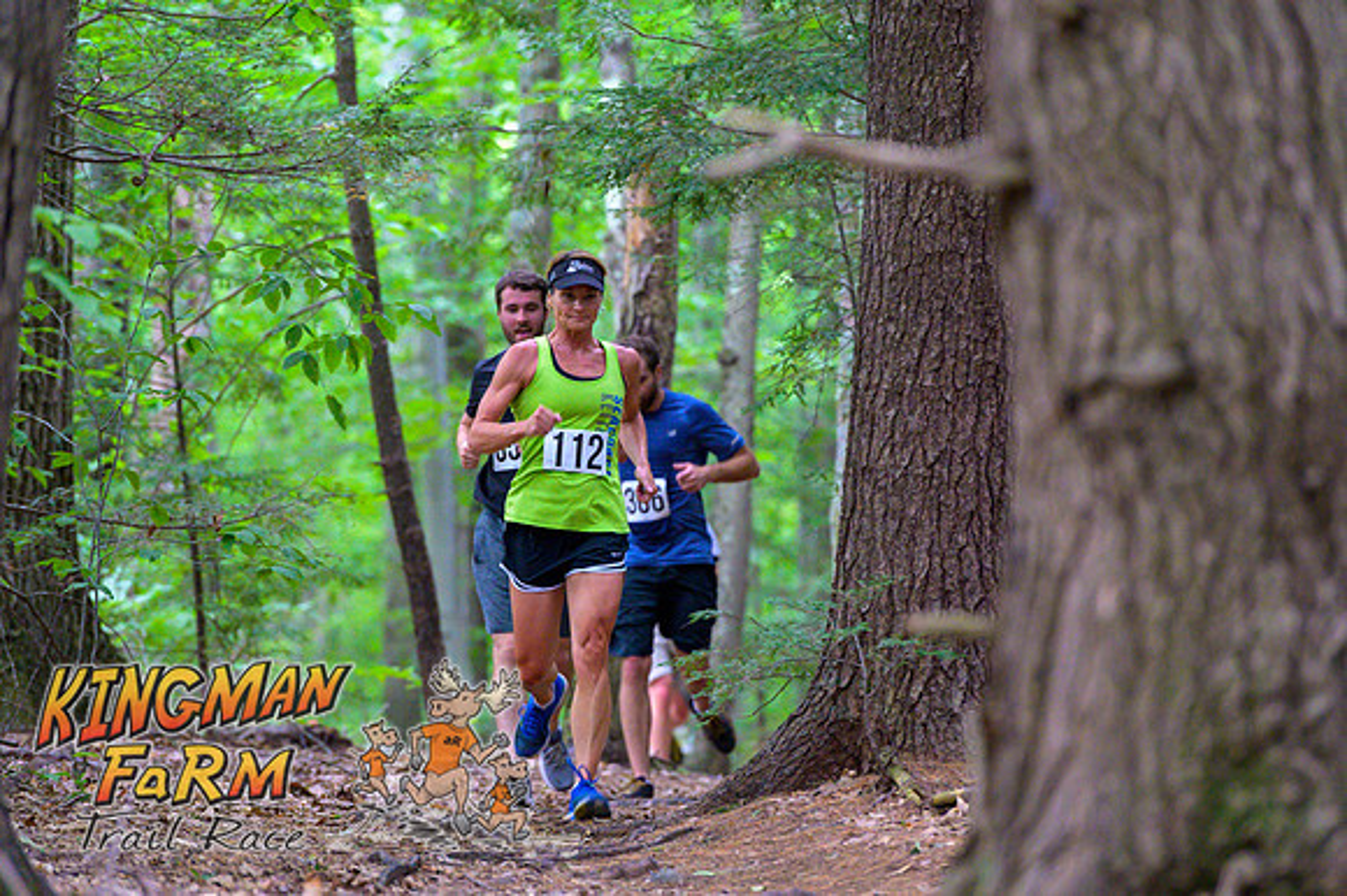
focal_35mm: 195
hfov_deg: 10.6
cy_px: 448
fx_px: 7292
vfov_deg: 7.0
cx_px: 674
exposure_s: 1/160
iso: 8000
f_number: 4
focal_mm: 195
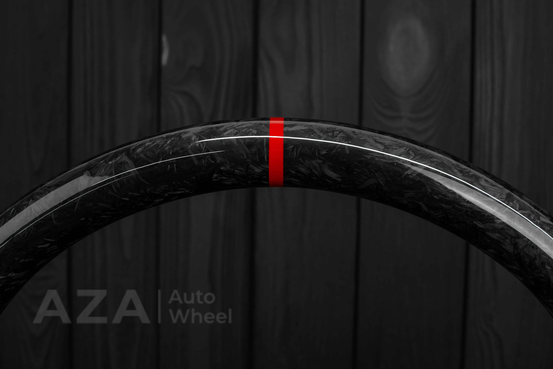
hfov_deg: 37.8
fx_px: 806
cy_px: 184
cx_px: 276
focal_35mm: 52
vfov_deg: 25.8
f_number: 6.3
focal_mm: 35
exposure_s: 1/125
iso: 500
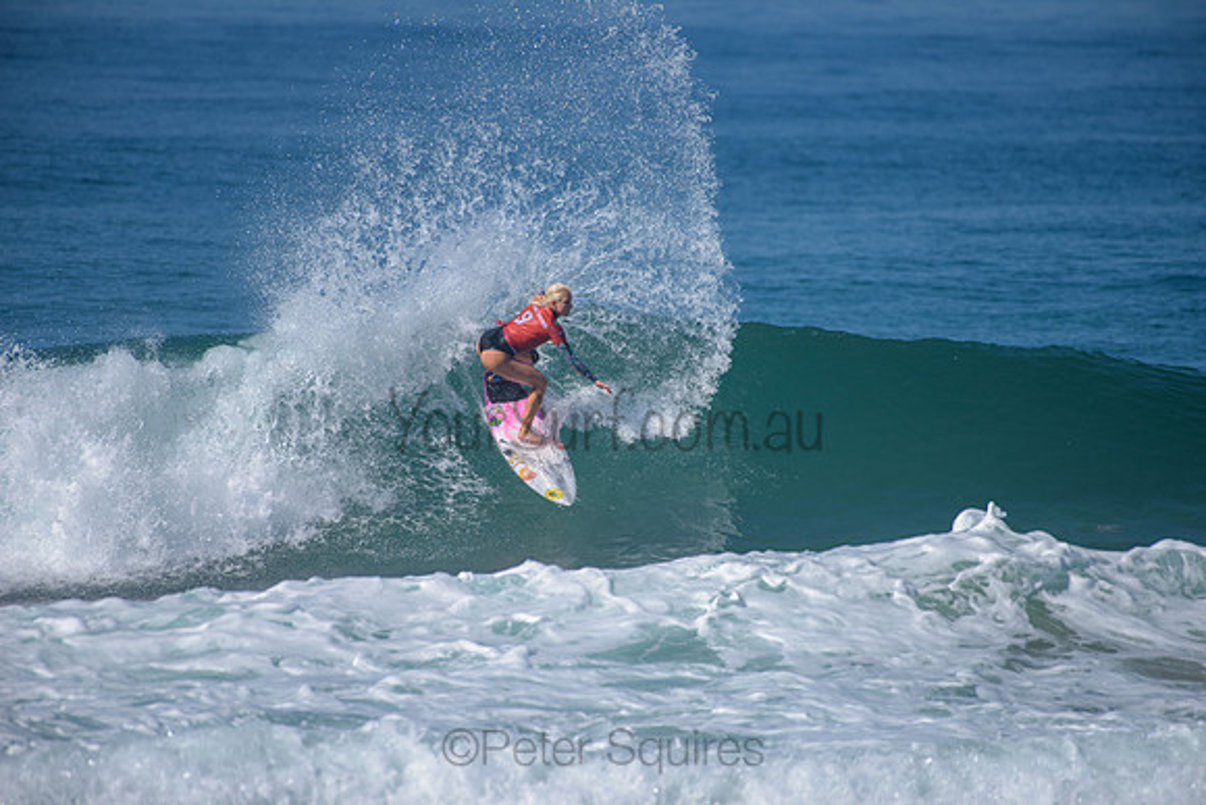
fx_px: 16753
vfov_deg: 2.8
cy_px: 402
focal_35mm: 500
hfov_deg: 4.1
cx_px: 603
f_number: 5.6
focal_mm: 500
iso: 140
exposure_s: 1/2000
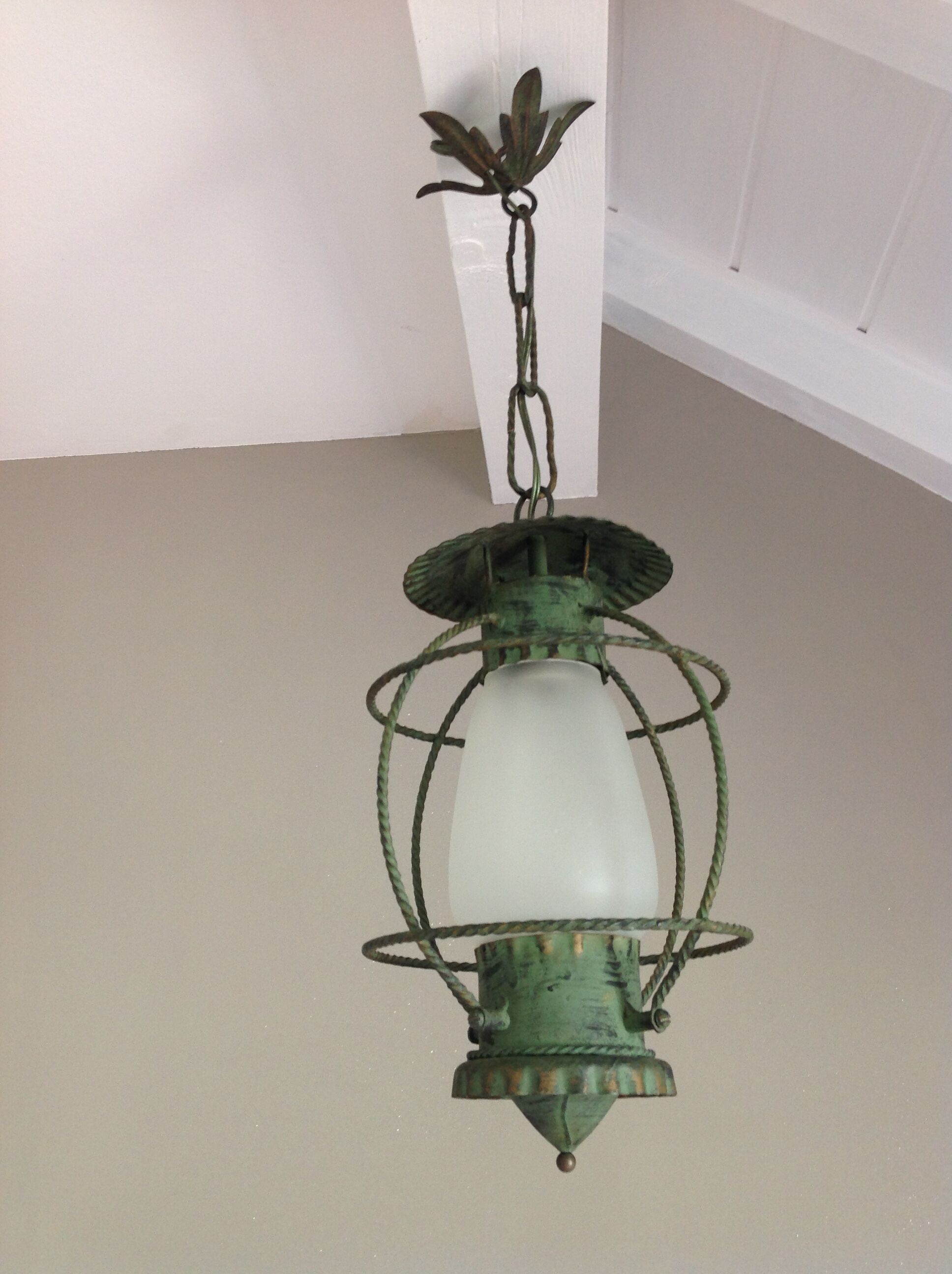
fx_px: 1287
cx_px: 476
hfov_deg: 40.6
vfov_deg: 52.7
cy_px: 637
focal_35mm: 35
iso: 80
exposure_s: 1/15
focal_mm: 4.28
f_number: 2.4
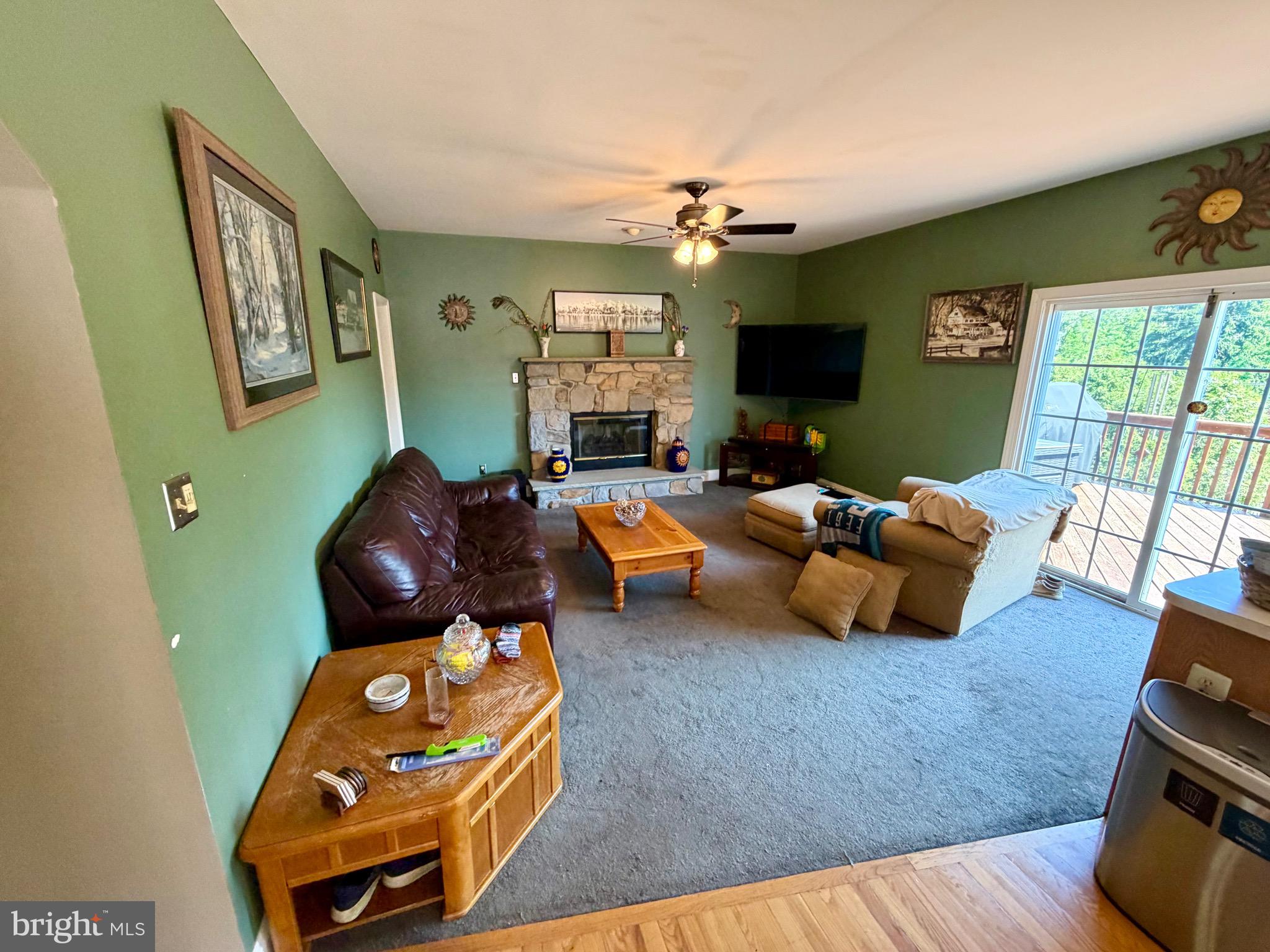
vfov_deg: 85.7
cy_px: 476
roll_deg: +0.9
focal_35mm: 14
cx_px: 635
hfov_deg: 102.1
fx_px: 514
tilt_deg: -13.6
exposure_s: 1/60
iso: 250
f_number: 2.2
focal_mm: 2.22
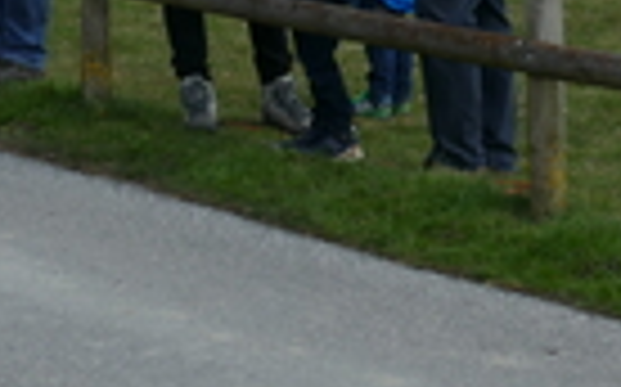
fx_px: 3179
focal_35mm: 188
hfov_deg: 11.1
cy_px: -189
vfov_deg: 6.9
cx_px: 207
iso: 125
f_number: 3.3
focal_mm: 17.27
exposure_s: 1/1300
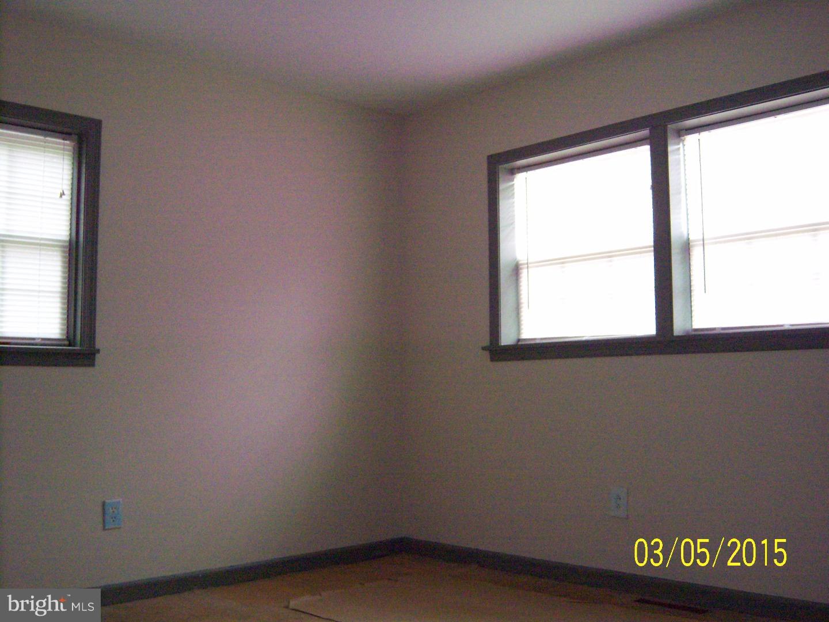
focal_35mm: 36
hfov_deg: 51.4
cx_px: 414
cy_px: 311
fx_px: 862
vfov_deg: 39.7
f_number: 2.8
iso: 800
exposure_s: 1/80
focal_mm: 7.5
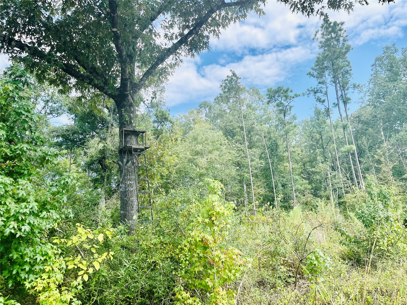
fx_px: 306
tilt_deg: +12.3
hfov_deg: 67.3
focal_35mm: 26
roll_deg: +2.3
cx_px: 204
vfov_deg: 53.1
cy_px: 152
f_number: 1.6
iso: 50
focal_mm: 5.1
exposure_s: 1/1441
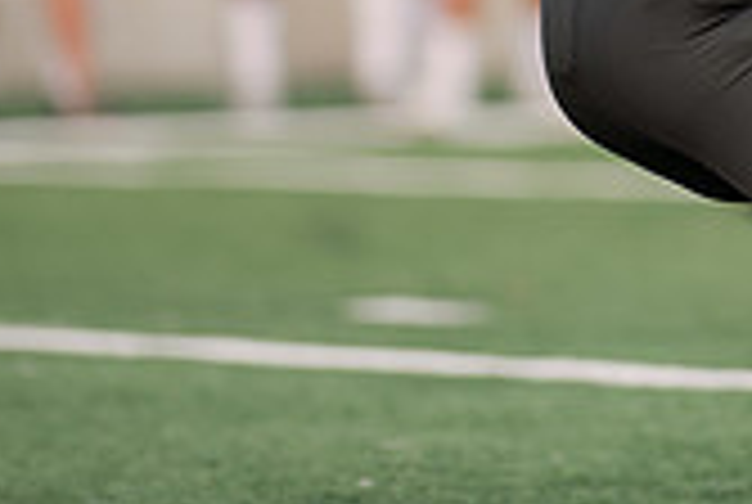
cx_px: 1054
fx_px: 21742
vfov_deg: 1.3
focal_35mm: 1039
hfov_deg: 2.0
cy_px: -335
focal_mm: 300
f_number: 3.2
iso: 800
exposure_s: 1/1000
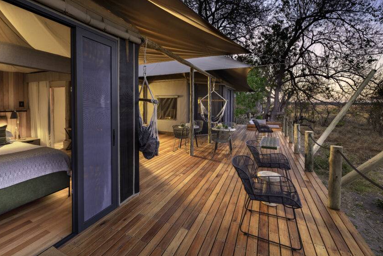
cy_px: 109
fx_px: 181
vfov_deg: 70.0
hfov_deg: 92.5
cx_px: 161
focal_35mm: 17
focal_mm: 14
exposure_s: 1/4
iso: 200
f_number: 9.5
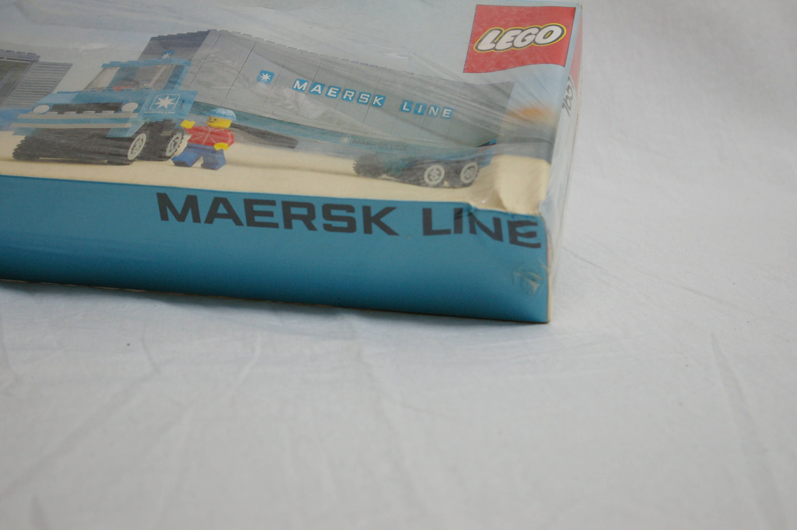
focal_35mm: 64
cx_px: 398
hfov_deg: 31.2
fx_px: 1427
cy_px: 265
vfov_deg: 21.0
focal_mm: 43
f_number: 6.7
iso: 800
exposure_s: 1/20
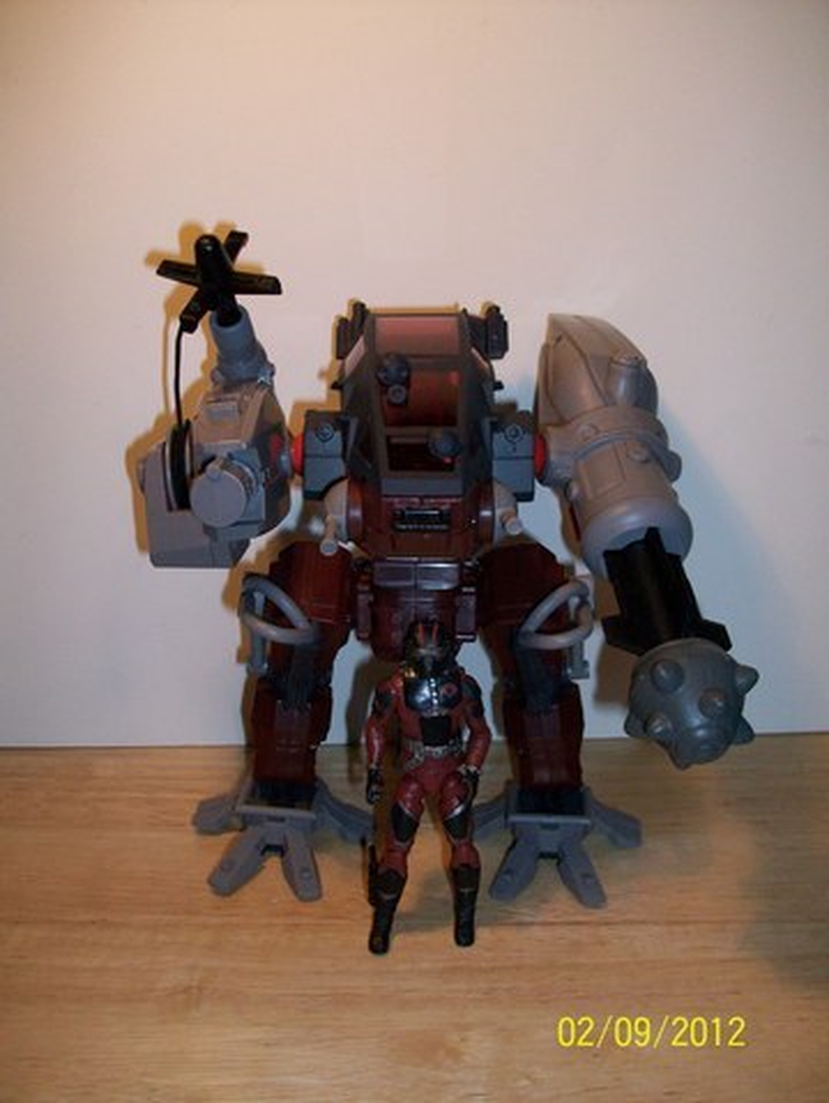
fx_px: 1084
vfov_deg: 53.9
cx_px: 414
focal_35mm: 34
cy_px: 552
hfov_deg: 41.8
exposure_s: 1/60
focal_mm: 5.7
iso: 160
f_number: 2.8
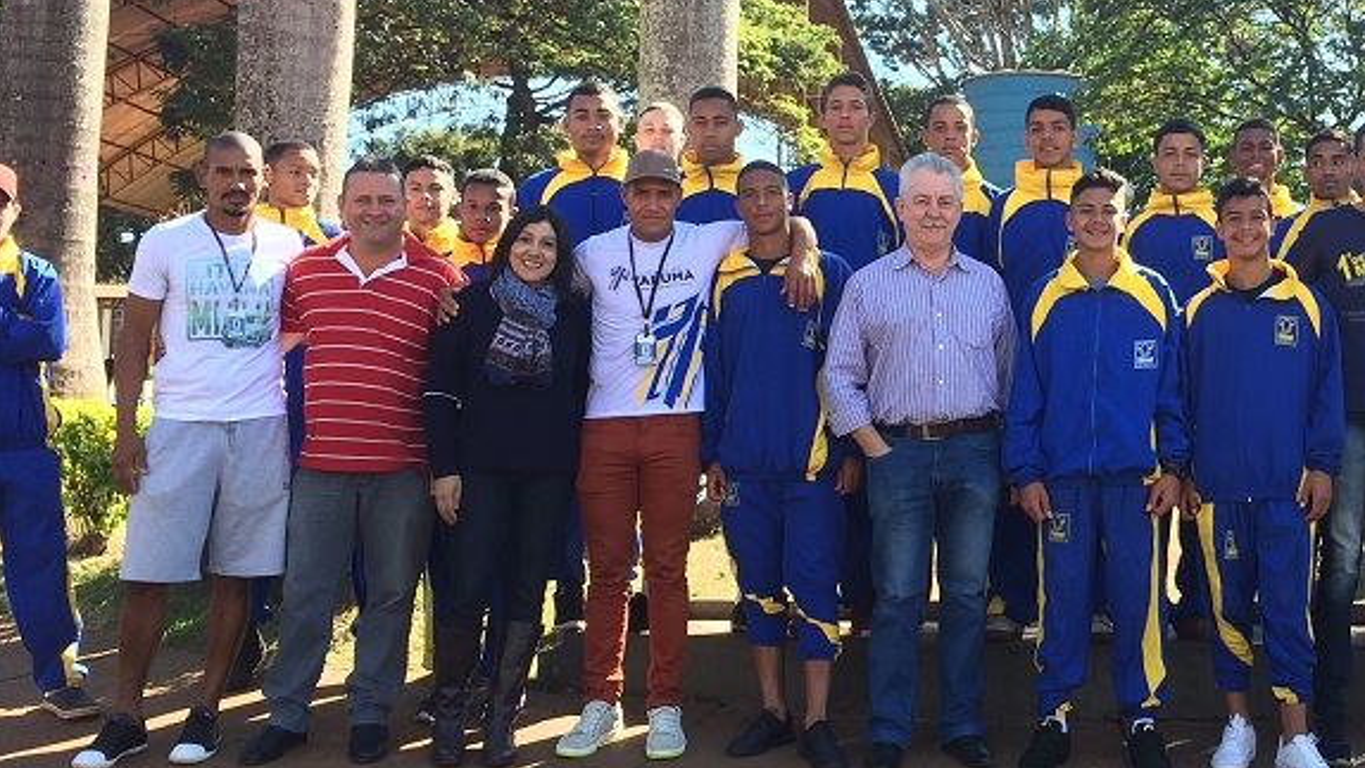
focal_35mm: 55
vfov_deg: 21.8
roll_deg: +0.0
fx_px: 1991
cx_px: 1072
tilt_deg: +3.3
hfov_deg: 36.7
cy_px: 331
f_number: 2.2
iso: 32
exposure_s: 1/306
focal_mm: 4.15
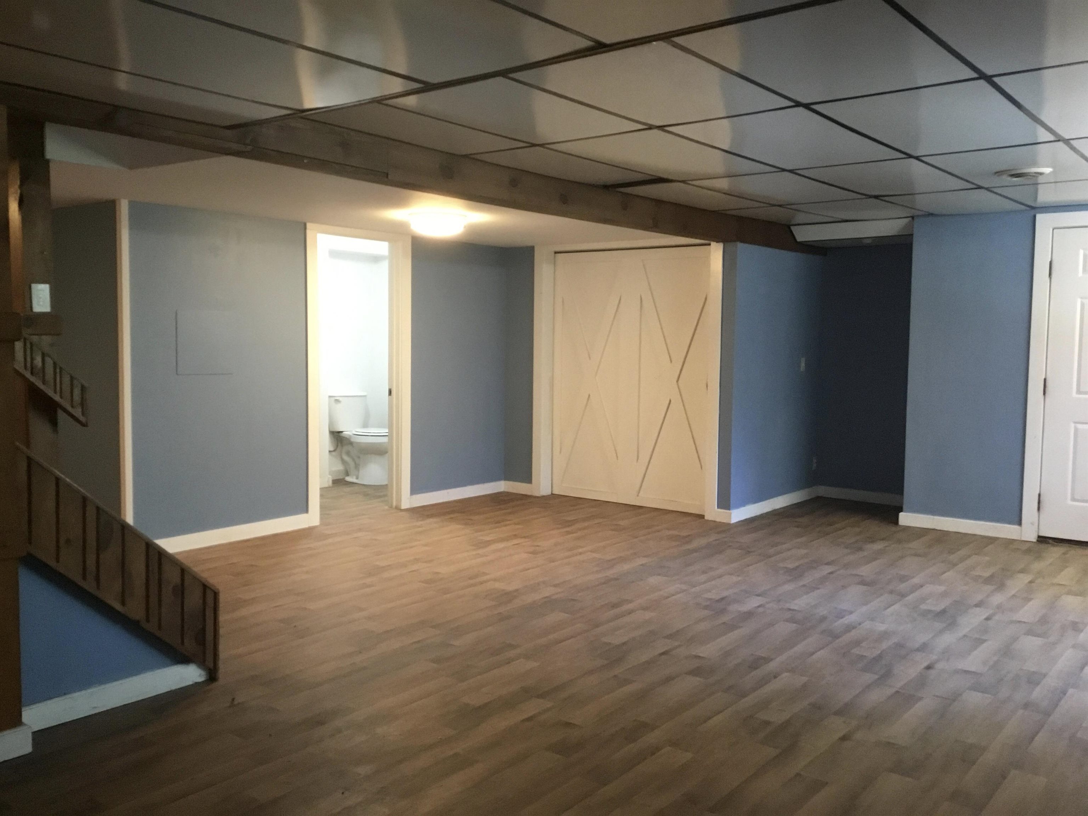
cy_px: 408
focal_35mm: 31
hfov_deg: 58.4
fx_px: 974
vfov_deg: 45.4
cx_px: 544
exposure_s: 1/30
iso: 200
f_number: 2.4
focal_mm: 3.3
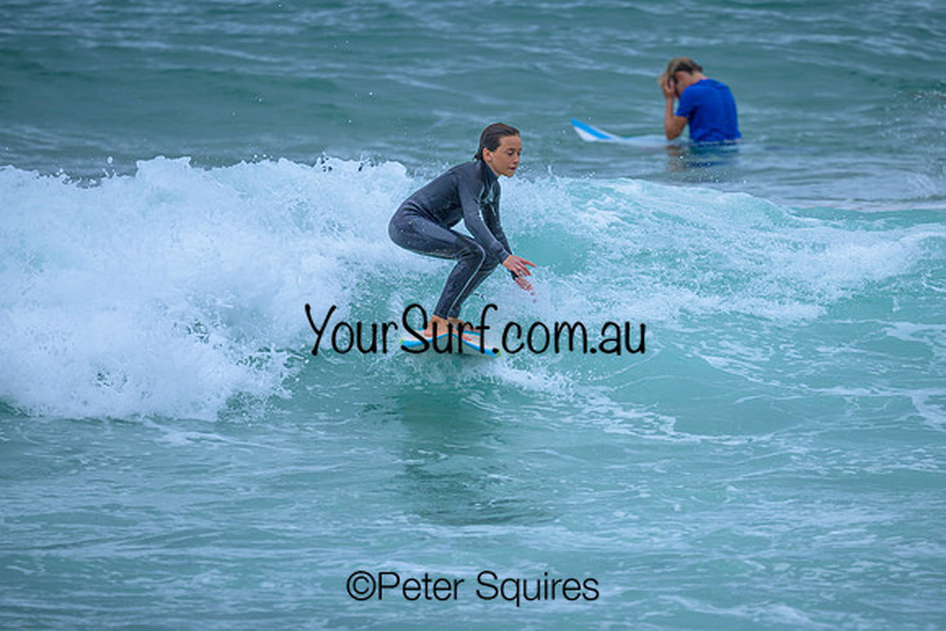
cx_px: 546
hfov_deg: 1.9
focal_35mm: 1099
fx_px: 28892
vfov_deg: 1.3
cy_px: 317
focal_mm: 800
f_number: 6.3
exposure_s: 1/2000
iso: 280
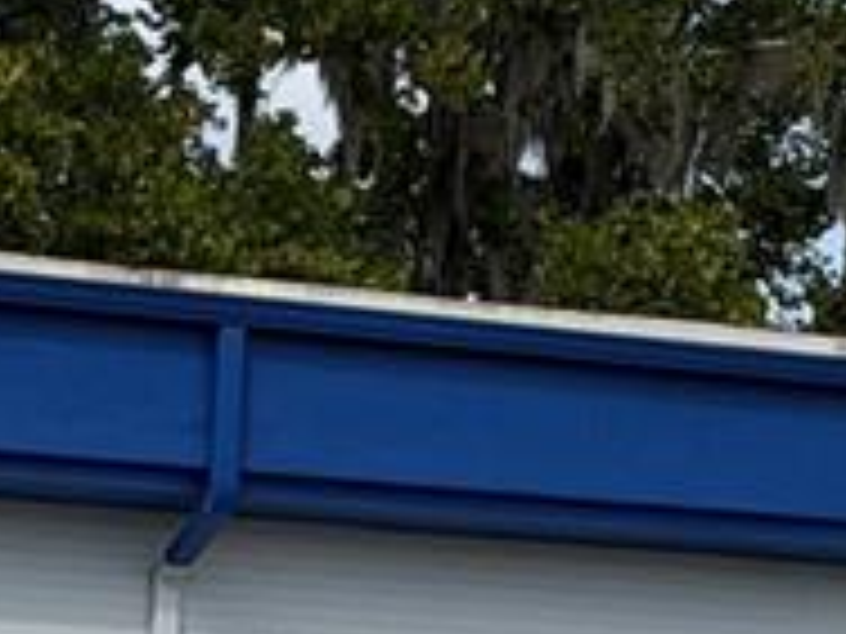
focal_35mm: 261
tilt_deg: +1.8
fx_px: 6379
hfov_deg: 7.4
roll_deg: -0.2
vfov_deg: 5.6
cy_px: 1016
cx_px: 1548
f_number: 1.78
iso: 64
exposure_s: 1/6024
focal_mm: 6.76
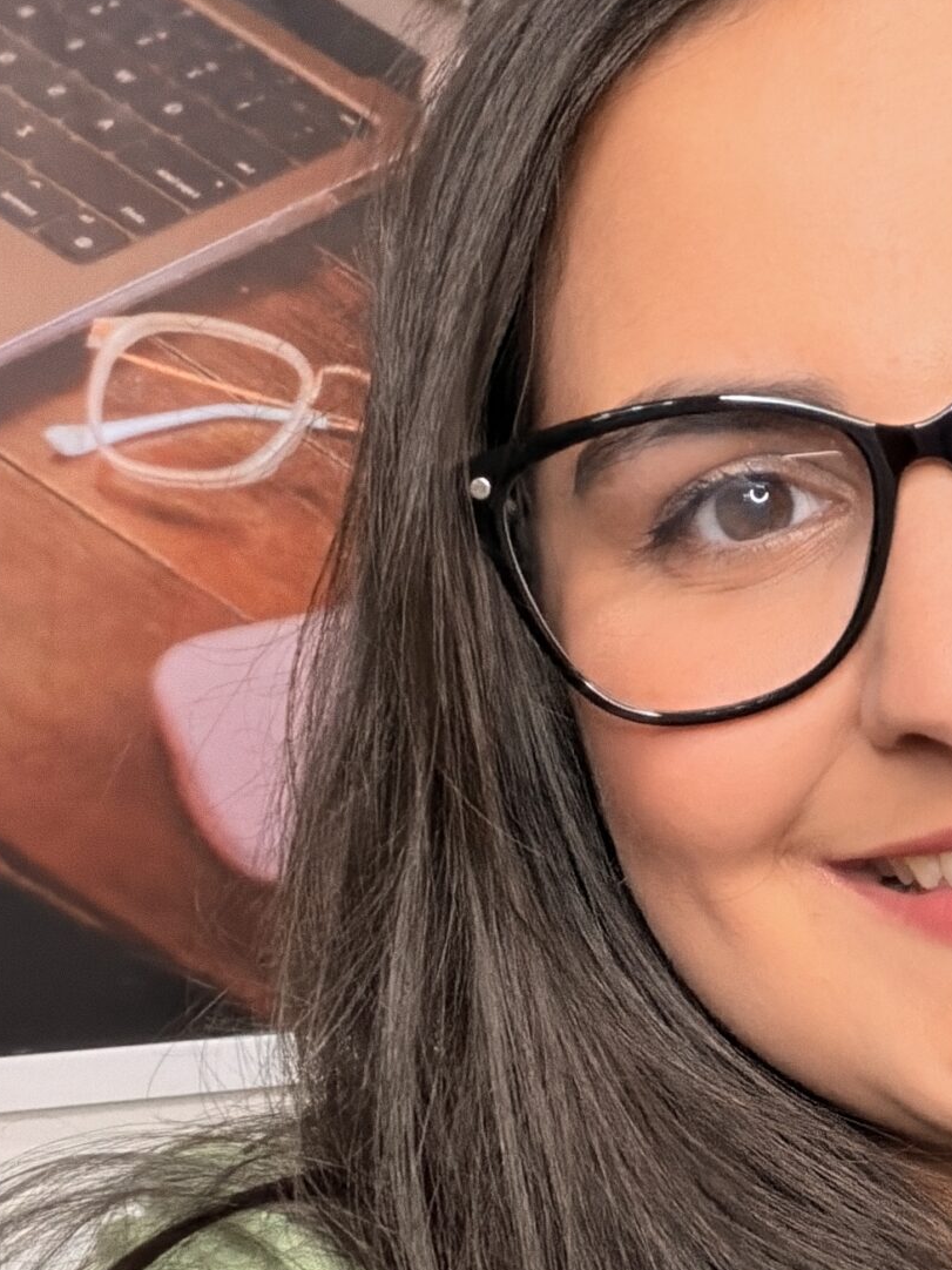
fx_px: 2605
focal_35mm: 71
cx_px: 1035
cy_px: 950
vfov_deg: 27.0
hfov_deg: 19.8
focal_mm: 2.71
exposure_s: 1/120
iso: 125
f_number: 1.9
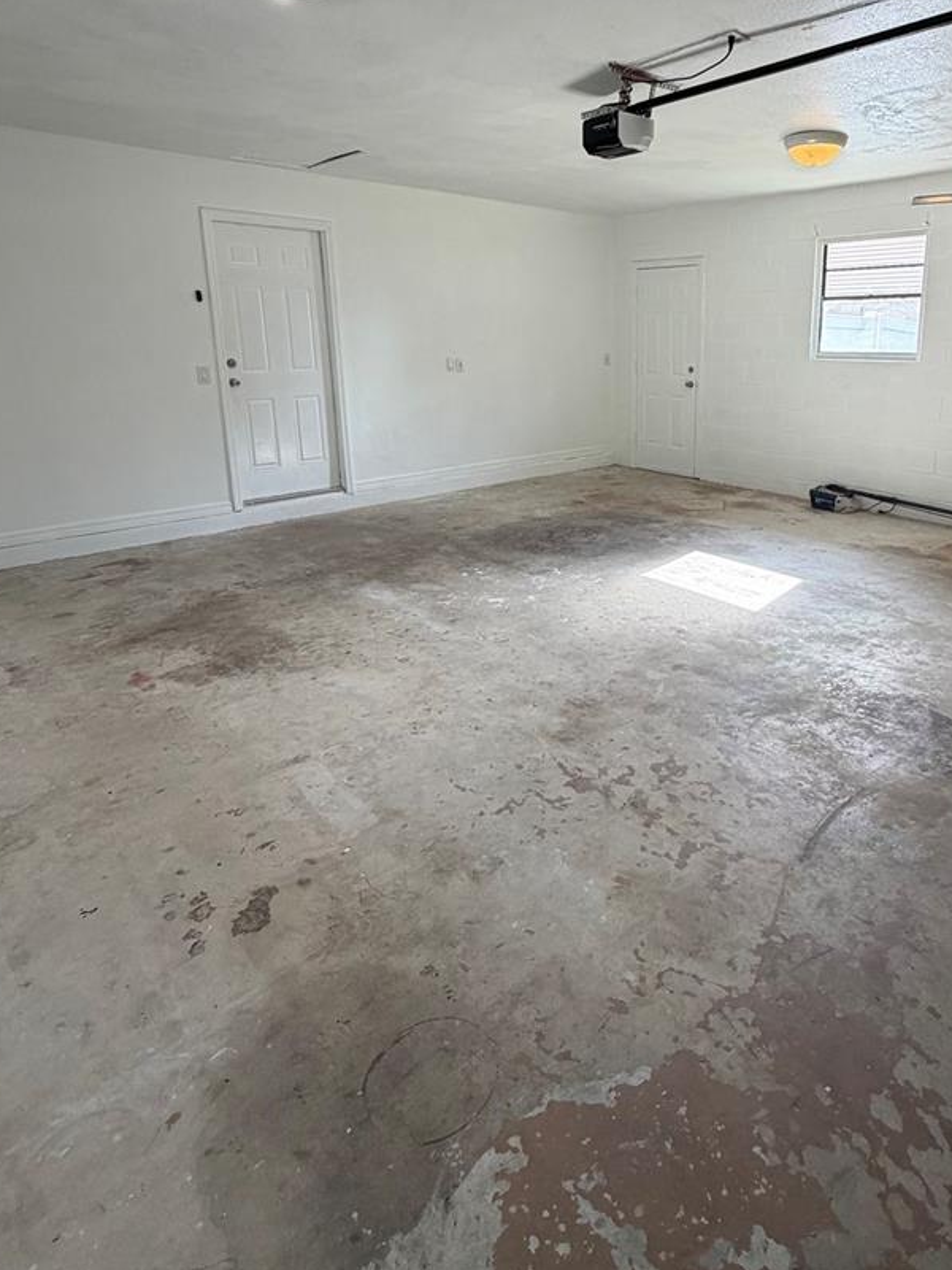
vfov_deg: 78.0
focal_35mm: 21
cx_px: 639
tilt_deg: -12.7
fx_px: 770
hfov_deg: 61.8
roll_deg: +0.1
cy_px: 502
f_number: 2.2
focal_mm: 2.22
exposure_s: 1/121
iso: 100
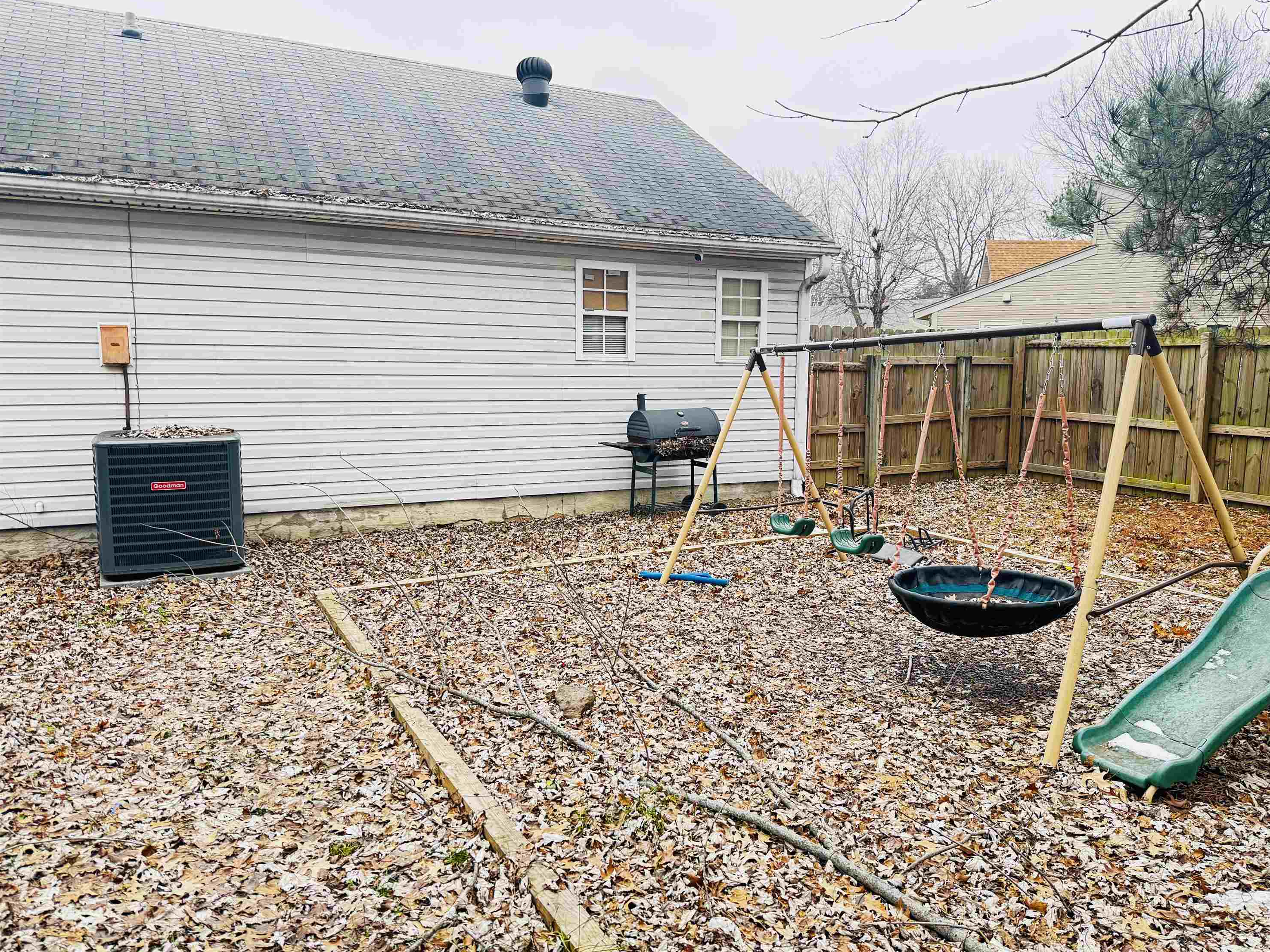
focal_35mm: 25
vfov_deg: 54.9
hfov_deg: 69.4
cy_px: 470
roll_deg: +0.5
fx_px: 917
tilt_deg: -4.3
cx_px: 661
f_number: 1.78
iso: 100
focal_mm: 6.76
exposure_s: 1/153
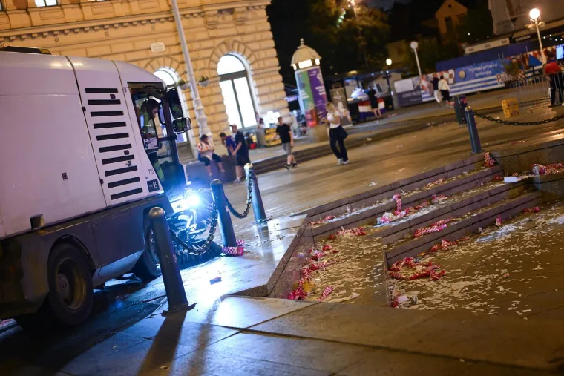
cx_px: 282
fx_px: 783
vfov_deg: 27.0
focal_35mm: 50
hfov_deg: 39.6
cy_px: 188
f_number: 1.8
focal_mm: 50
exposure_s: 1/160
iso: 2000
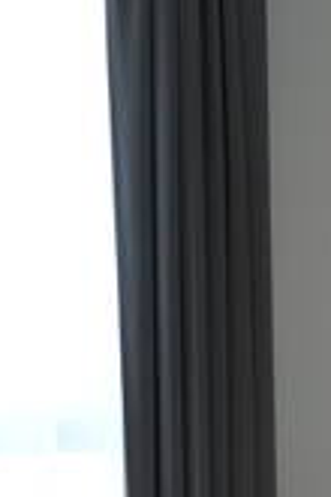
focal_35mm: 117
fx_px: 1613
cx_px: 581
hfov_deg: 11.0
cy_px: 645
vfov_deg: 16.5
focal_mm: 28
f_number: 4
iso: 800
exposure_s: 1/160
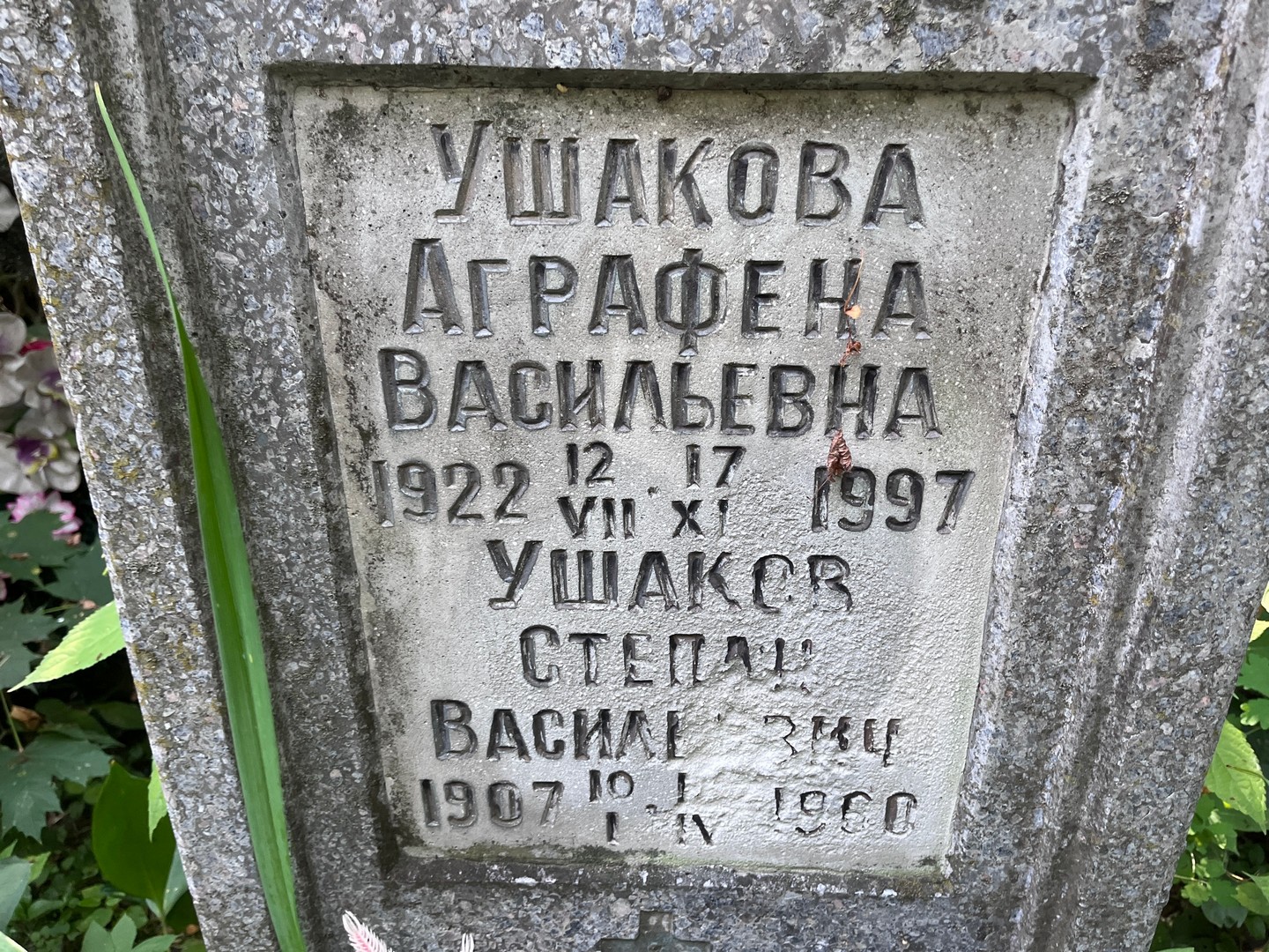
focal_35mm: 26
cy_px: 476
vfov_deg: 53.1
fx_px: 953
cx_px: 634
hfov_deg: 67.3
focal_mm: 5.1
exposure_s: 1/103
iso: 125
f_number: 1.6
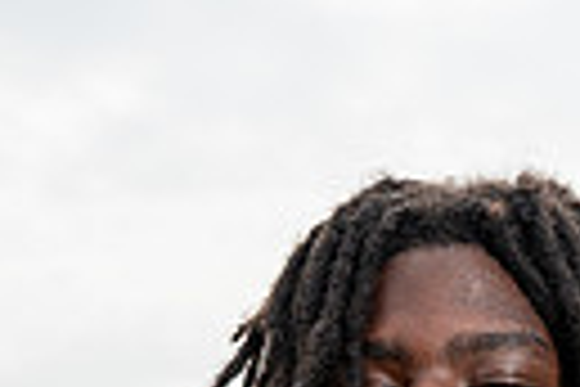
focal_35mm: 139
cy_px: 1004
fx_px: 2239
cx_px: 373
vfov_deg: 8.7
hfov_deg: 14.7
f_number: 8
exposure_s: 1/250
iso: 100
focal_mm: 40
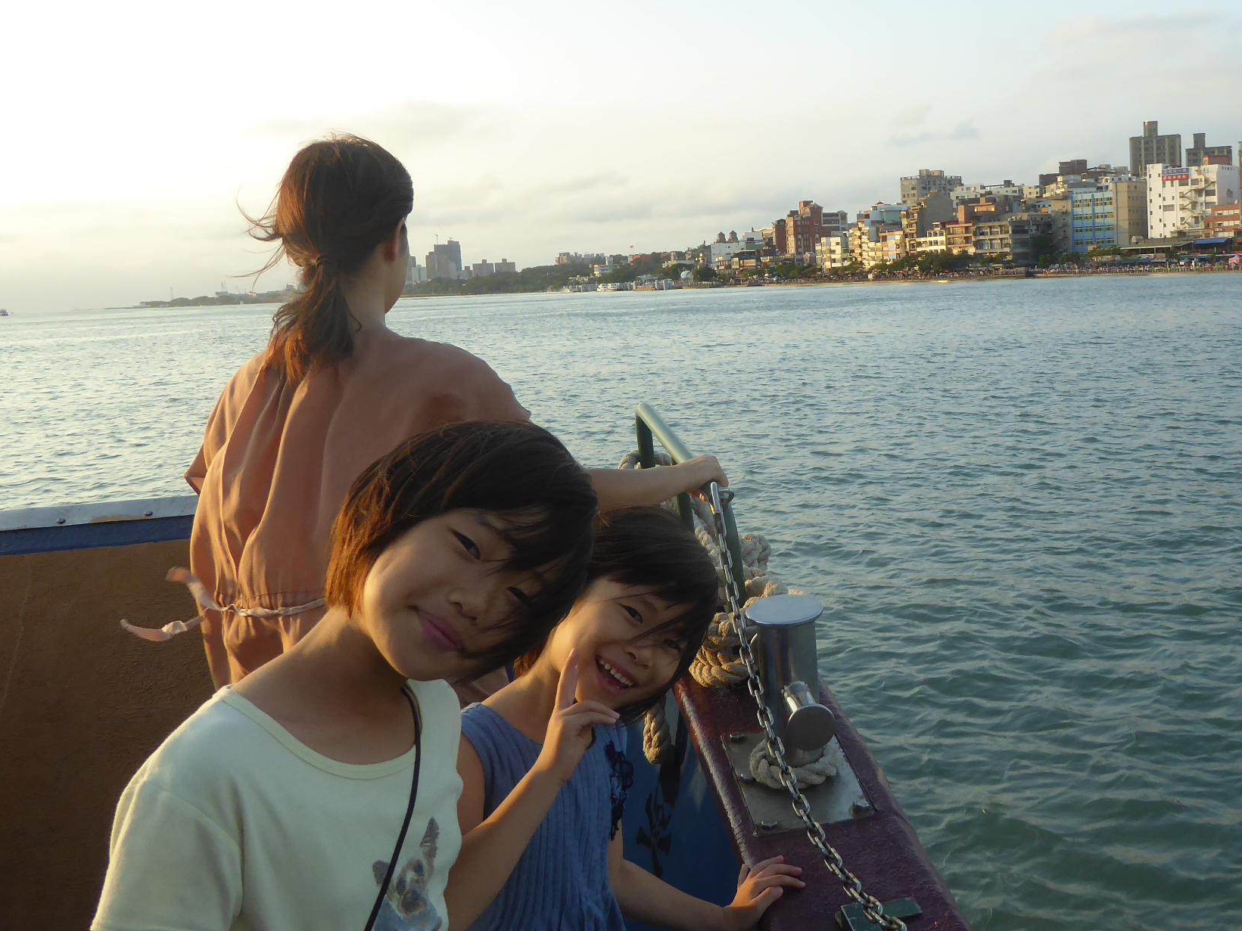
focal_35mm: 39
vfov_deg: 36.8
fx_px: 1399
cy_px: 423
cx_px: 856
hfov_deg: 46.9
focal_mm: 4.3
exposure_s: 1/250
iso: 100
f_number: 3.3
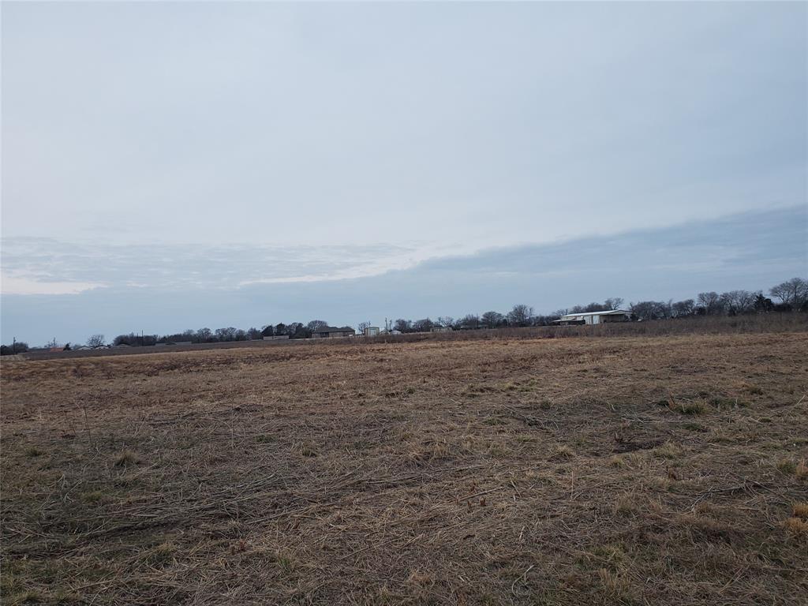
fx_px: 607
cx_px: 404
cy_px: 303
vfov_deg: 53.1
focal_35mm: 26
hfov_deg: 67.3
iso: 200
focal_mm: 4.3
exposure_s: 1/120
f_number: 2.4
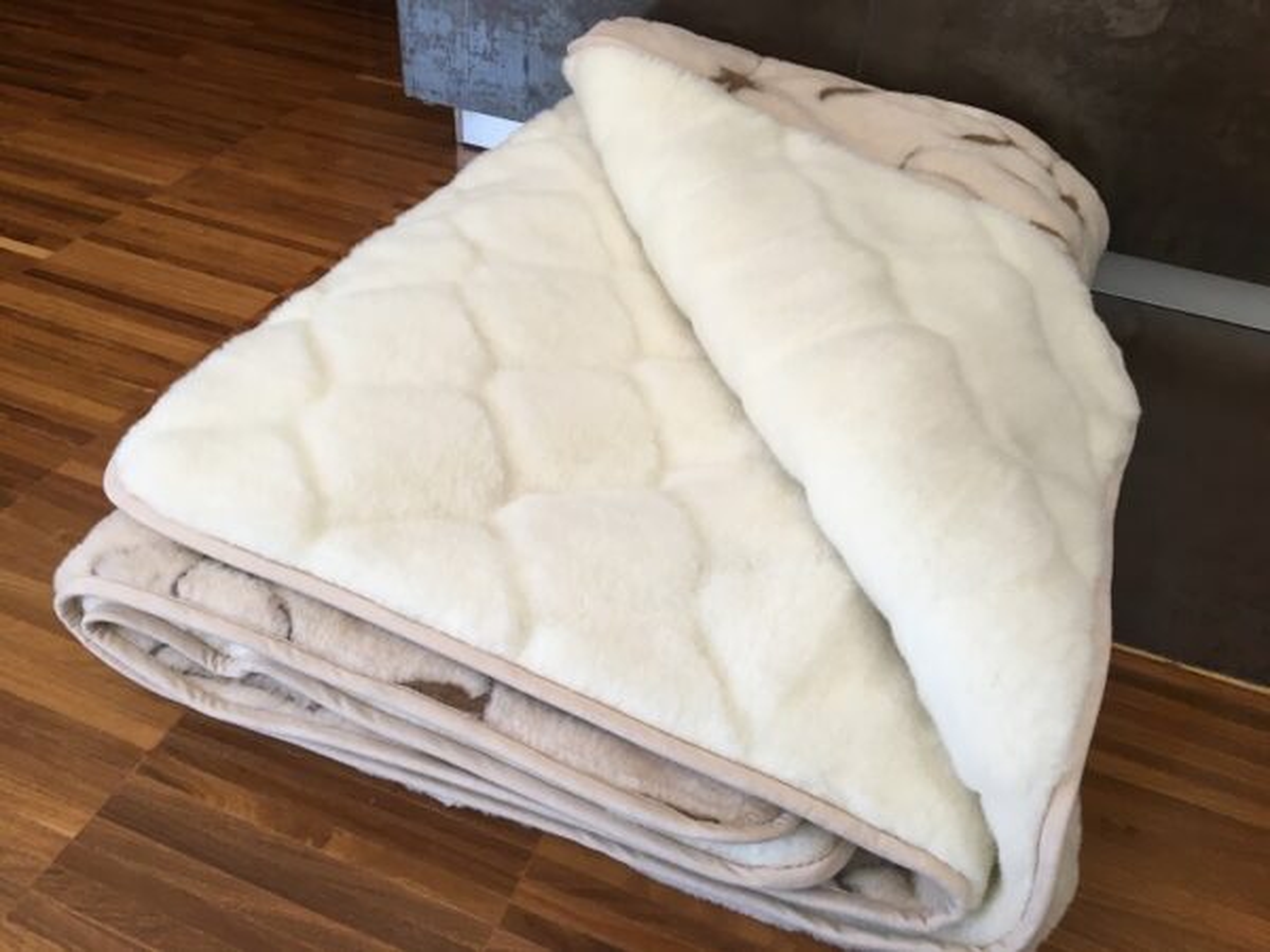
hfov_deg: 61.7
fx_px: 1064
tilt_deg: -40.0
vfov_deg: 48.2
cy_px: 476
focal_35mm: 29
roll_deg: -0.5
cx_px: 635
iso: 32
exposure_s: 1/33
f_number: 2.2
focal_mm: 4.15
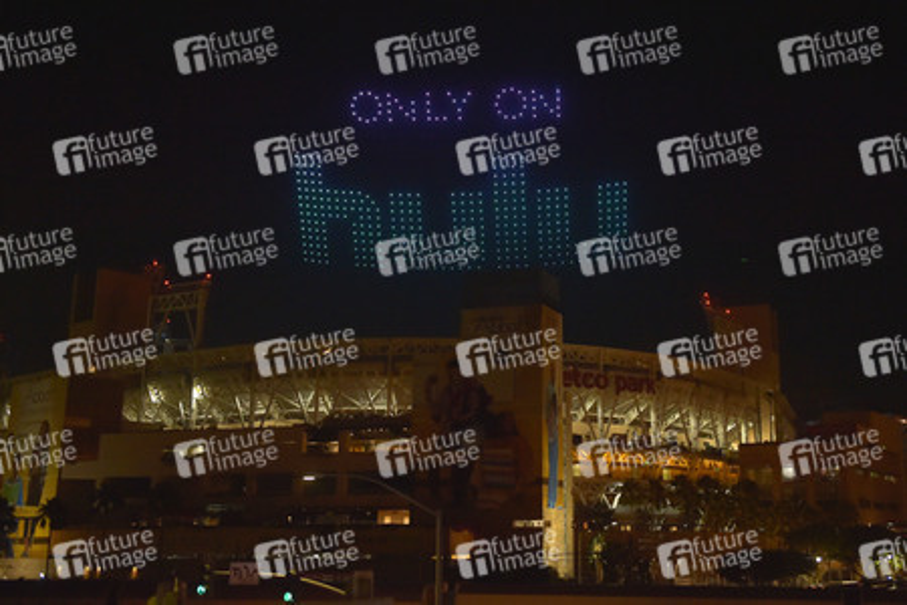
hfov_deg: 53.1
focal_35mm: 36
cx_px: 454
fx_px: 907
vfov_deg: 36.9
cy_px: 302
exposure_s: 1/250
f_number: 2.8
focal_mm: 36
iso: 2500
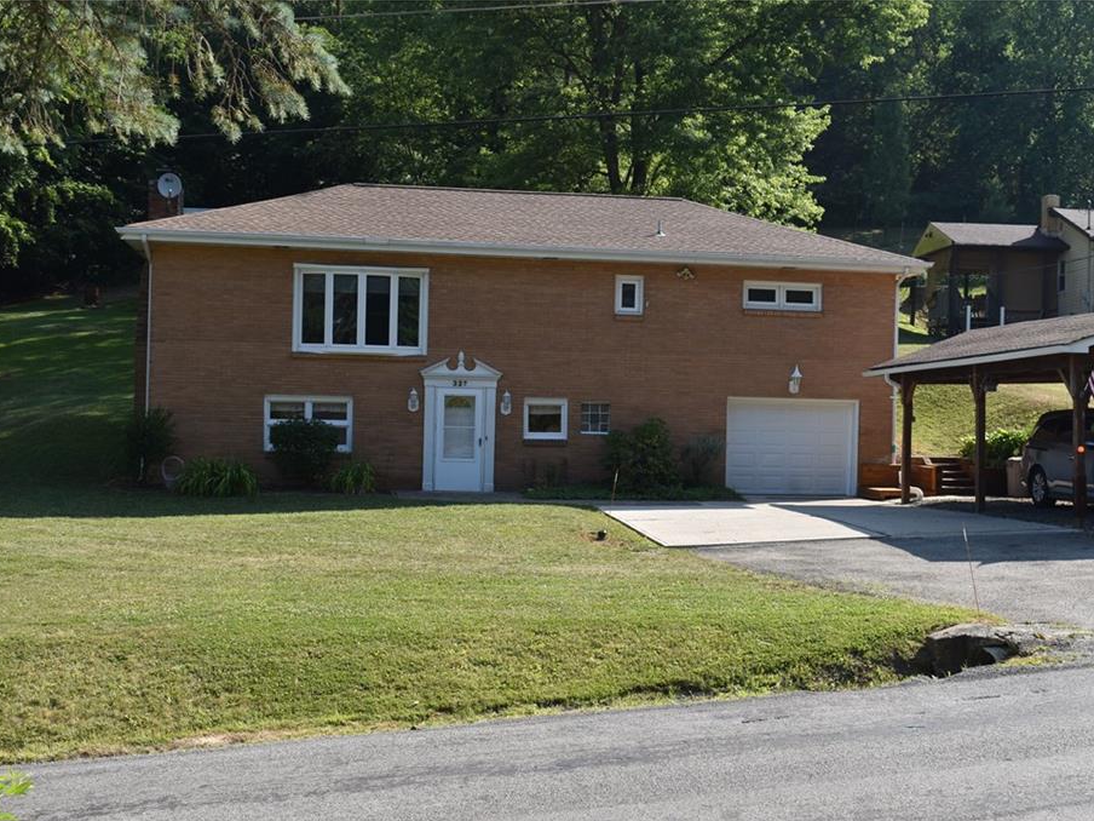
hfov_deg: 38.9
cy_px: 412
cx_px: 611
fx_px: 1549
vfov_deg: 29.7
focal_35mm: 49
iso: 100
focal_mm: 30
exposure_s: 1/200
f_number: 8
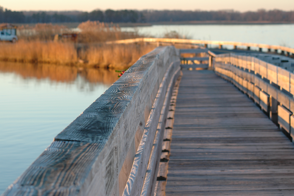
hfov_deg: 19.5
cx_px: 147
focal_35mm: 105
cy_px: 98
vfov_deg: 13.0
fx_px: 857
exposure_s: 1/160
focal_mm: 70
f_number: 6.3
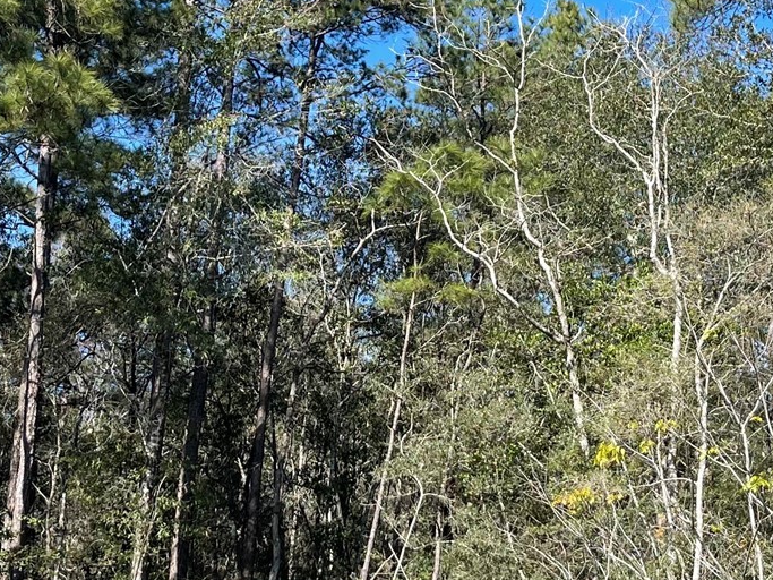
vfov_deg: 19.6
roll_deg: -3.1
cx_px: 334
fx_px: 1675
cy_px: 318
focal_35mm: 75
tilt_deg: +15.2
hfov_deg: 26.0
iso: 32
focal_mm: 5.1
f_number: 1.6
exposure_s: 1/1475
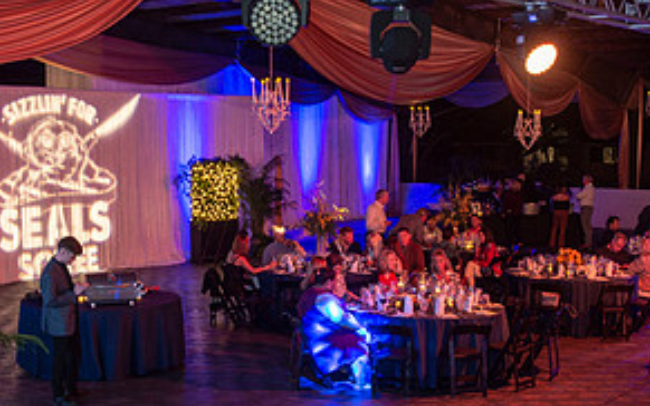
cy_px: 234
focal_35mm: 61
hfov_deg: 33.5
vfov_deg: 21.3
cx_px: 308
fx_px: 1081
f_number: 2.8
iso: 800
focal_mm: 30
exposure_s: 1/50
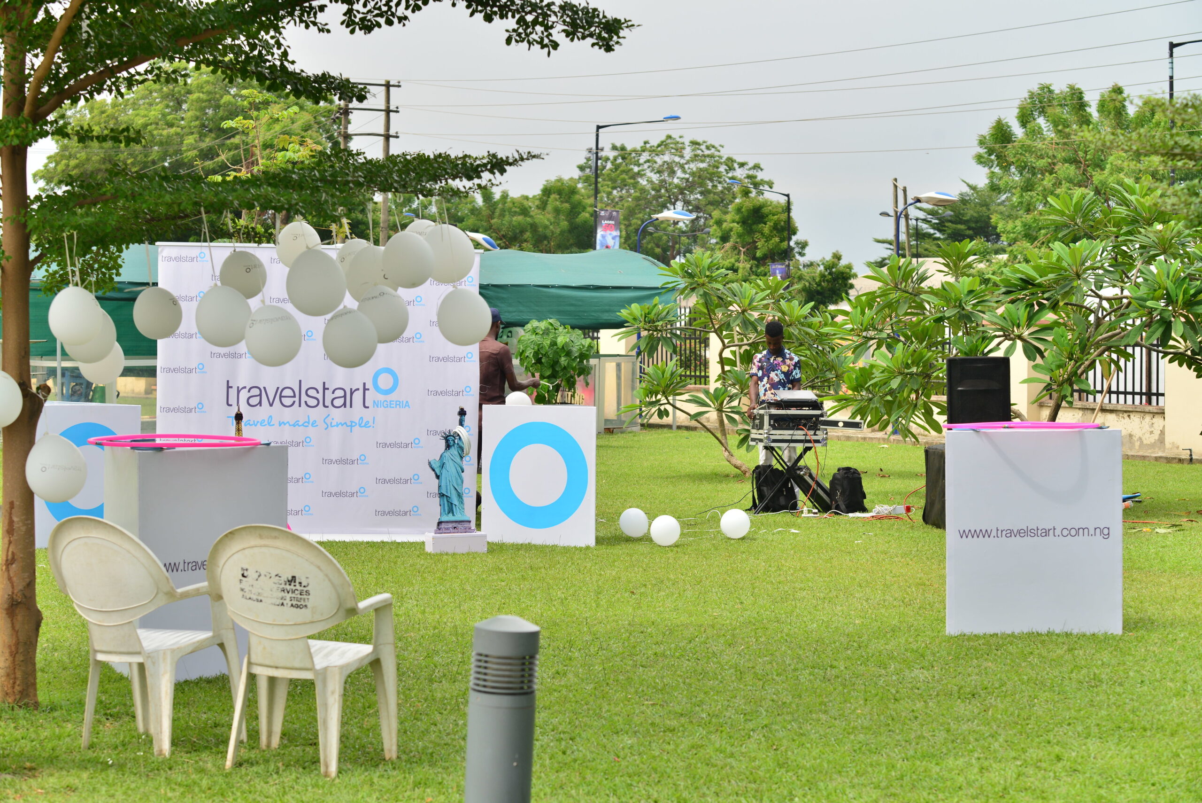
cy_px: 402
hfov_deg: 28.1
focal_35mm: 72
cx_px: 601
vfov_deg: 18.9
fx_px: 2405
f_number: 6.7
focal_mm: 72
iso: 140
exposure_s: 1/180
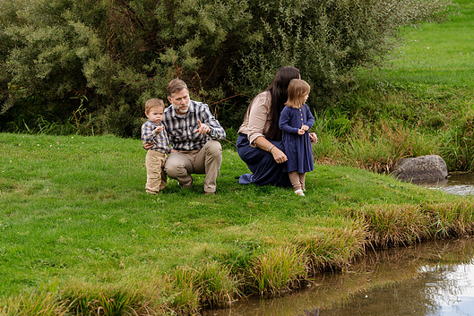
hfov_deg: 15.0
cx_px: 232
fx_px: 1804
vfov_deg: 10.0
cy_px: 155
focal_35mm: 137
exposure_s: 1/200
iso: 200
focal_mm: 125
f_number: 4.5
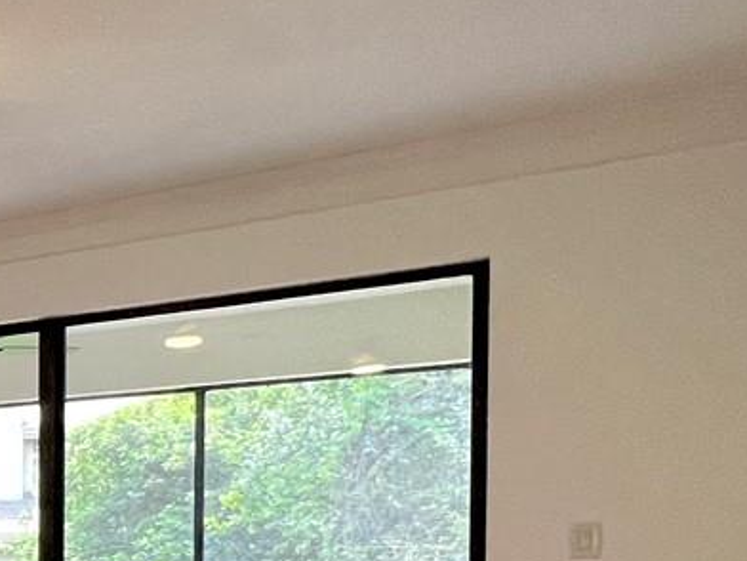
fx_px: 1144
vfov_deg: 25.7
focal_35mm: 53
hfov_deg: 23.1
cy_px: 601
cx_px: -541
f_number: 1.8
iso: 160
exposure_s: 1/60
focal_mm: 1.57
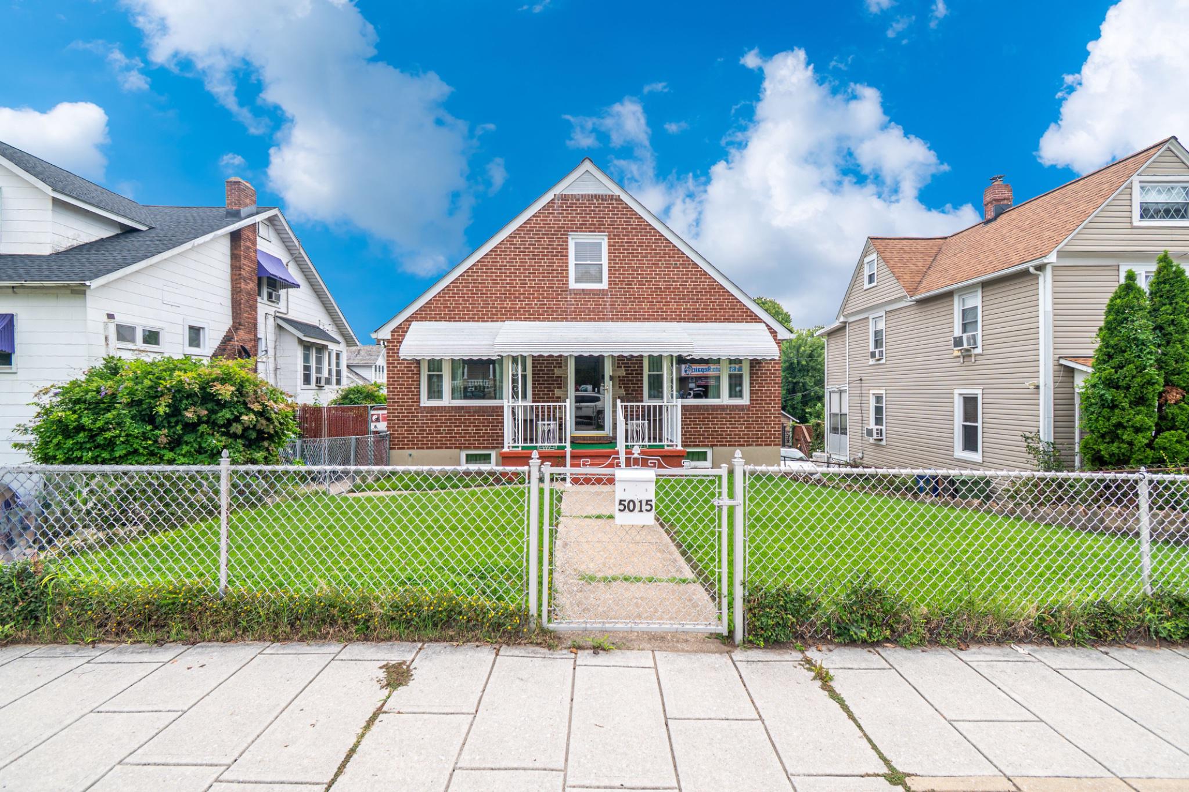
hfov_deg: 100.4
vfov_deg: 77.3
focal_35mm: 15
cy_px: 396
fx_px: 495
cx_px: 594
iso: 125
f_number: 4.5
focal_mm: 10
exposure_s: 1/250
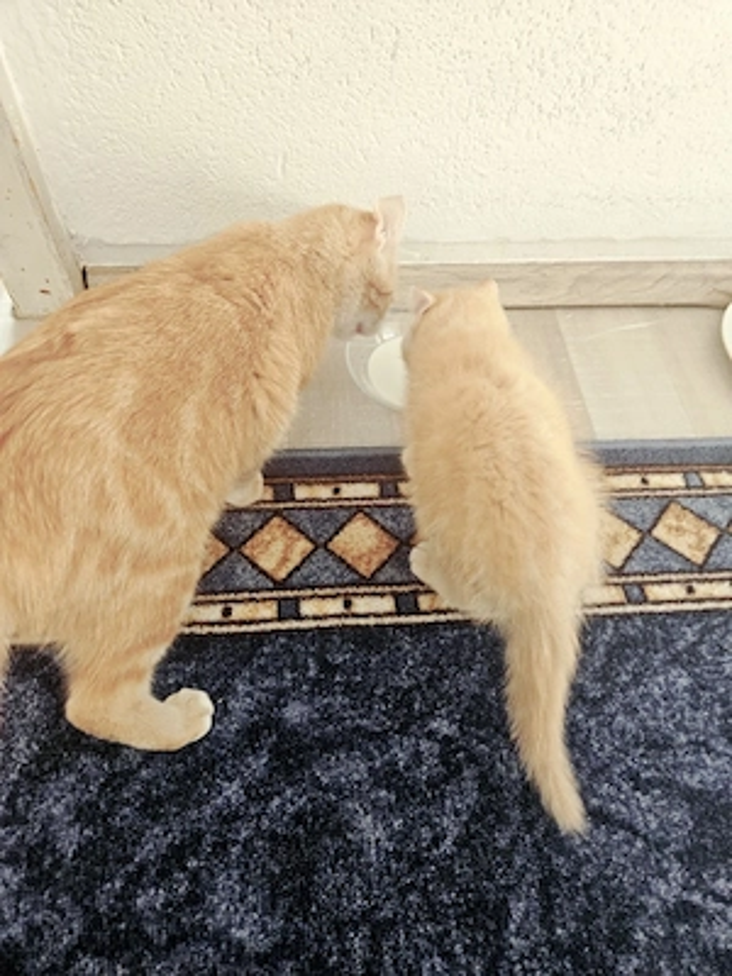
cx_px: 366
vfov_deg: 73.9
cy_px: 488
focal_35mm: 23
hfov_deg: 58.9
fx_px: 648
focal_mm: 5.4
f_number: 1.8
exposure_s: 1/100
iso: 200
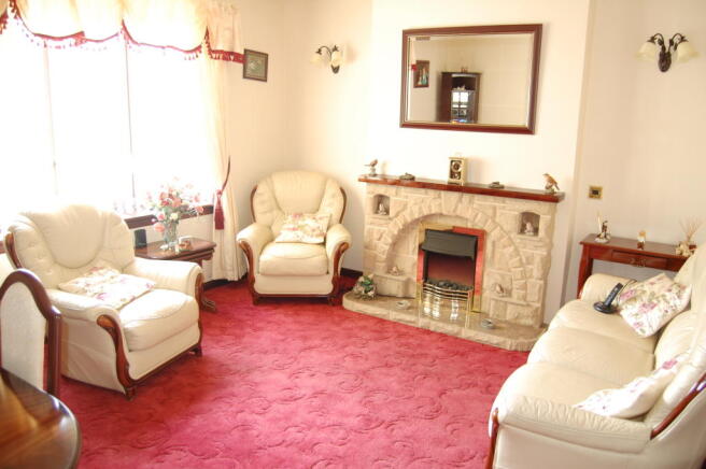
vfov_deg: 47.8
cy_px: 234
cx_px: 353
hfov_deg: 67.4
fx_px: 529
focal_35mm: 27
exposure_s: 1/10
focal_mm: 18
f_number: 3.5
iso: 400
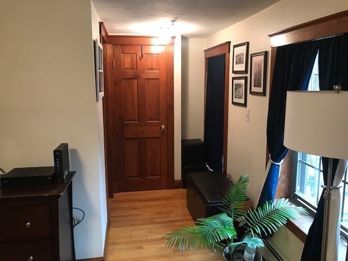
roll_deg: +0.2
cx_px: 174
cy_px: 130
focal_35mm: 28
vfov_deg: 49.7
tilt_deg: -8.6
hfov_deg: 63.4
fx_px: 281
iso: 50
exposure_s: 1/15
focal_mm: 3.99
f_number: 1.8
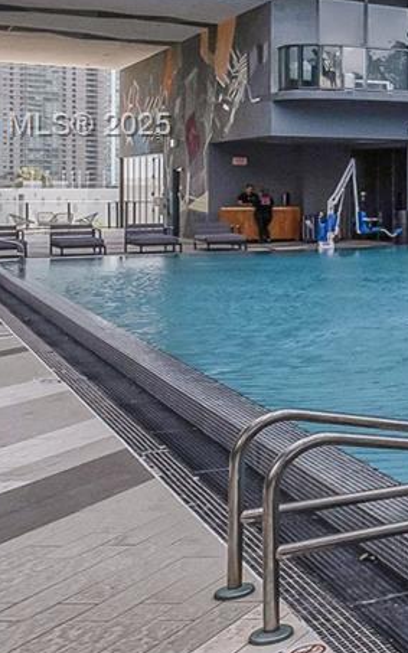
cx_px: 864
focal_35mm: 54
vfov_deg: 36.2
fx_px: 961
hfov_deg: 16.6
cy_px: 127
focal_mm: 10
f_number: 8
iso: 800
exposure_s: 1/640
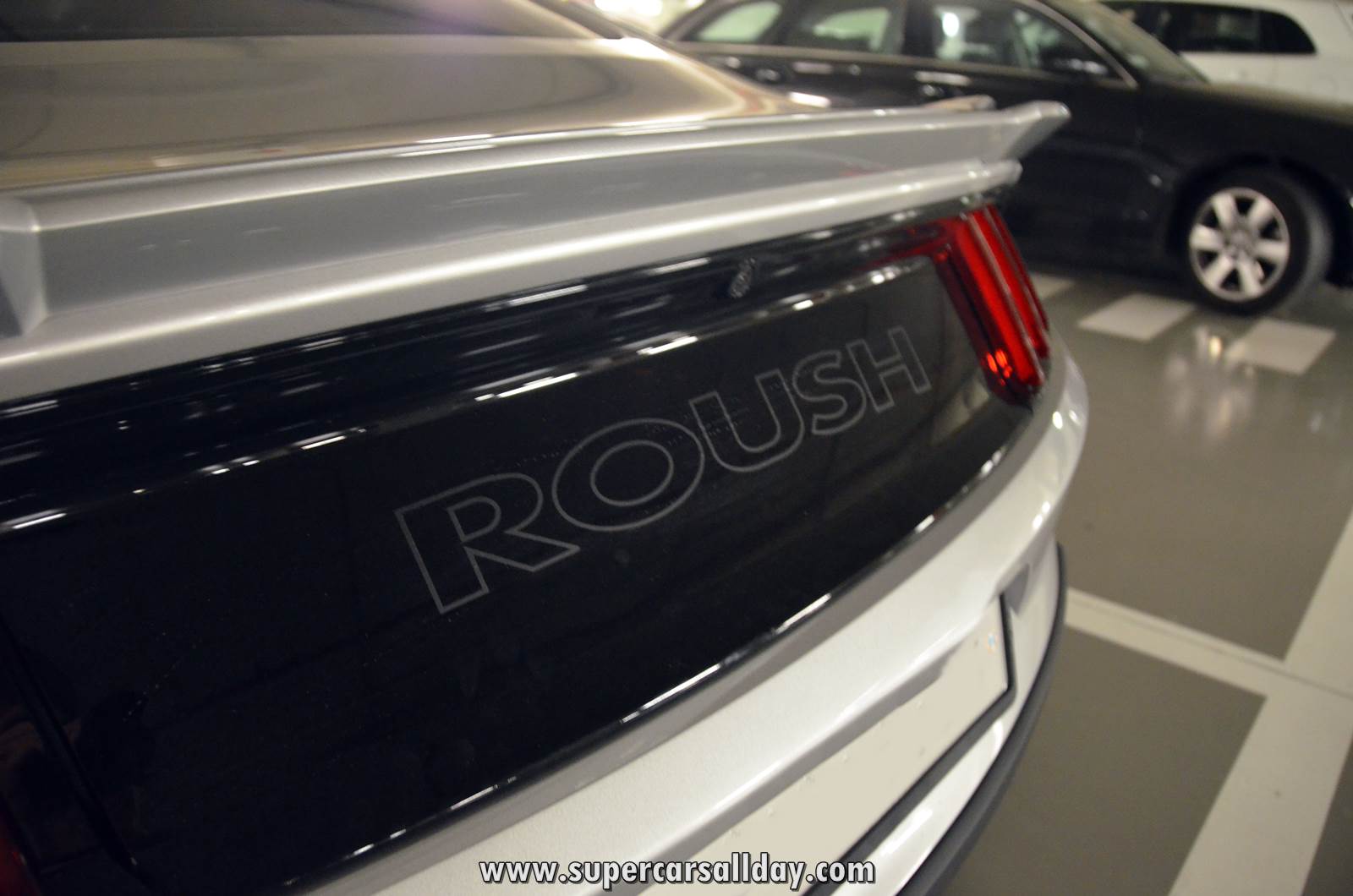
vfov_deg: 47.7
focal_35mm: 27
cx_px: 676
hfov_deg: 67.5
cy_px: 448
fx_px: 1013
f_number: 3.5
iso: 3200
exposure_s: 1/13
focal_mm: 18
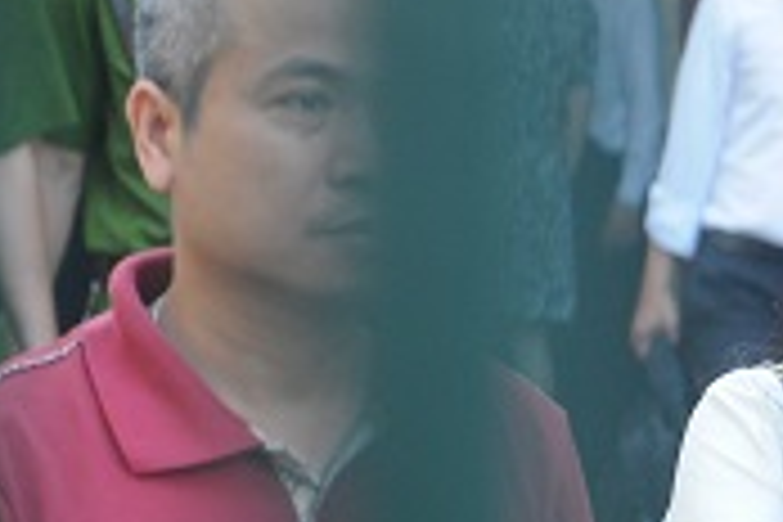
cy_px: 304
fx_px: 9032
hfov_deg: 4.9
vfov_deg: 3.3
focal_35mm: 415
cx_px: 958
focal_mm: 105
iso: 1000
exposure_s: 1/100
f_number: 5.6
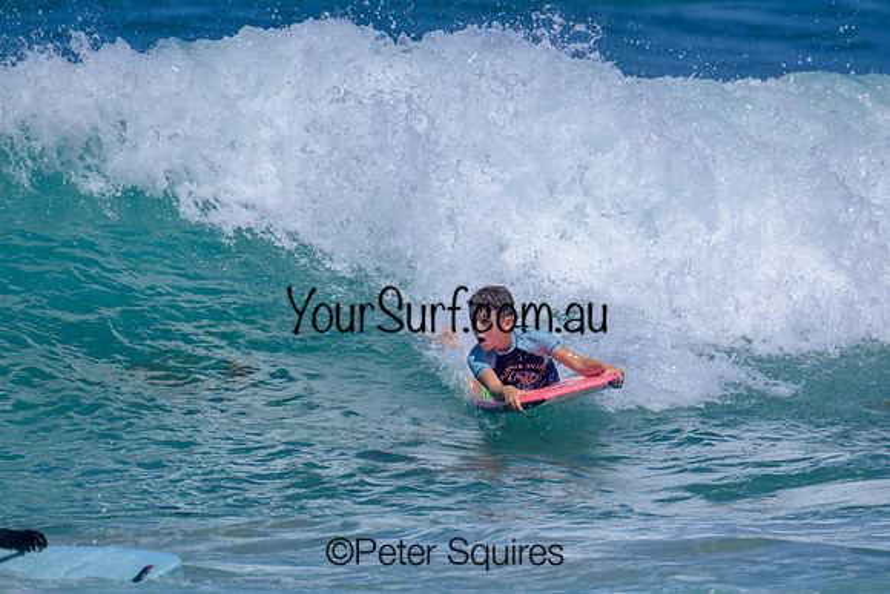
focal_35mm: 1088
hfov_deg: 1.9
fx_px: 26904
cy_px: 404
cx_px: 605
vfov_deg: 1.3
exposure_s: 1/2000
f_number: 11
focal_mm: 800
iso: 450
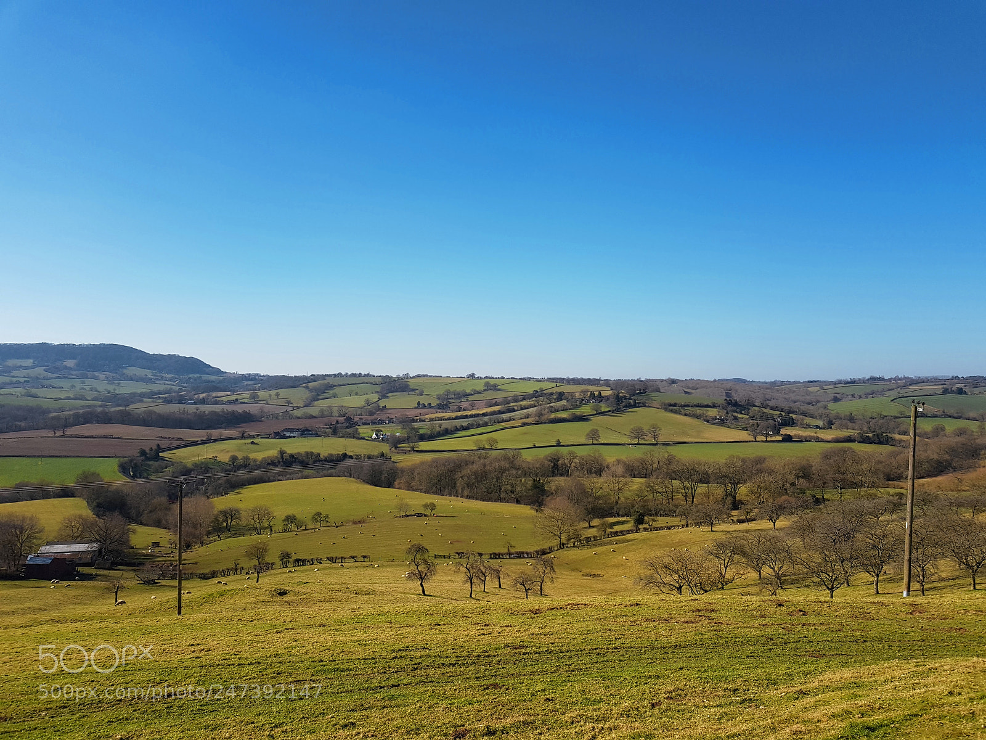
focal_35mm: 26
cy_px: 370
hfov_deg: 67.3
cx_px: 493
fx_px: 741
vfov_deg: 53.1
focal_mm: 4.2
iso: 40
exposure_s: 1/2256
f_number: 1.7
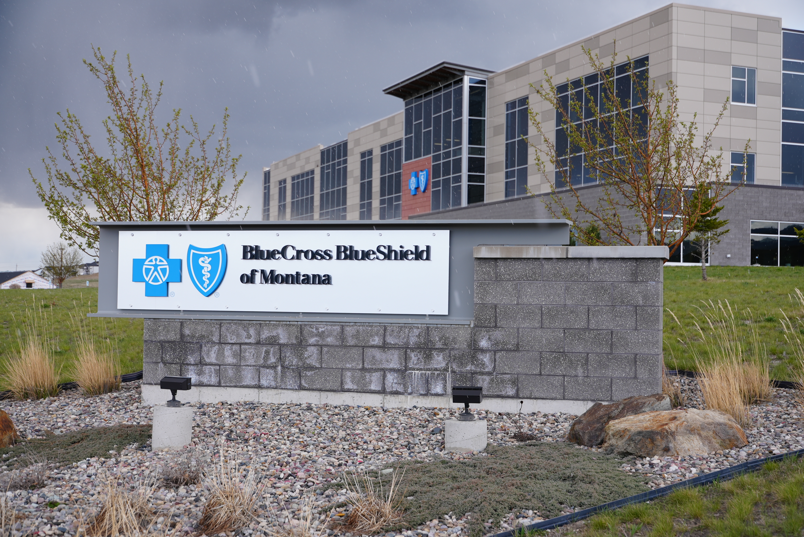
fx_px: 1095
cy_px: 268
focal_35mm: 49
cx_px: 402
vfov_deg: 27.6
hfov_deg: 40.3
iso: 80
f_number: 5
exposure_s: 1/160
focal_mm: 49
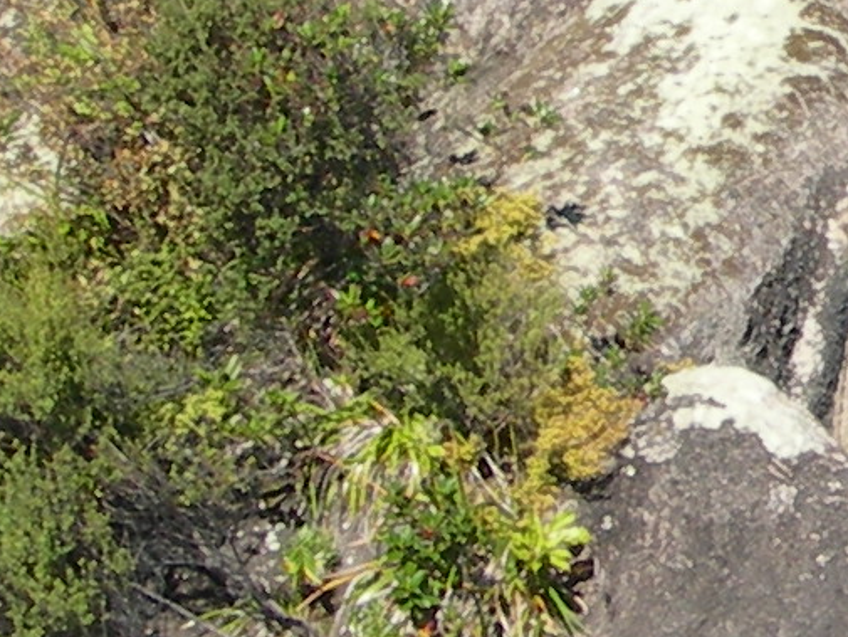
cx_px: 1694
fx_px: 5660
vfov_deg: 6.4
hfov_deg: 8.2
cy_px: -87
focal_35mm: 231
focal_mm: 7.8
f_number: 4.8
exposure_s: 1/294
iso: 50
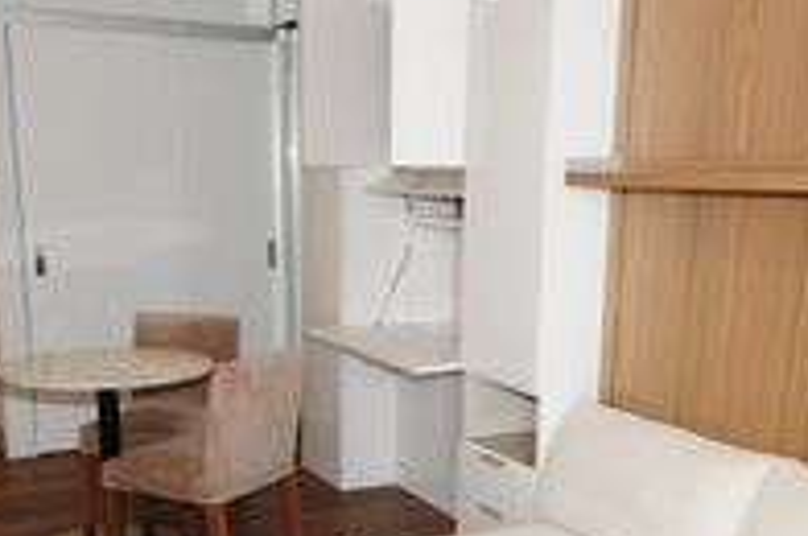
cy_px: 416
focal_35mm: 46
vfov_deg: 28.6
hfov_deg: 42.8
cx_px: 408
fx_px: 1031
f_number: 8
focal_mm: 12
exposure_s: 1/60
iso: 400
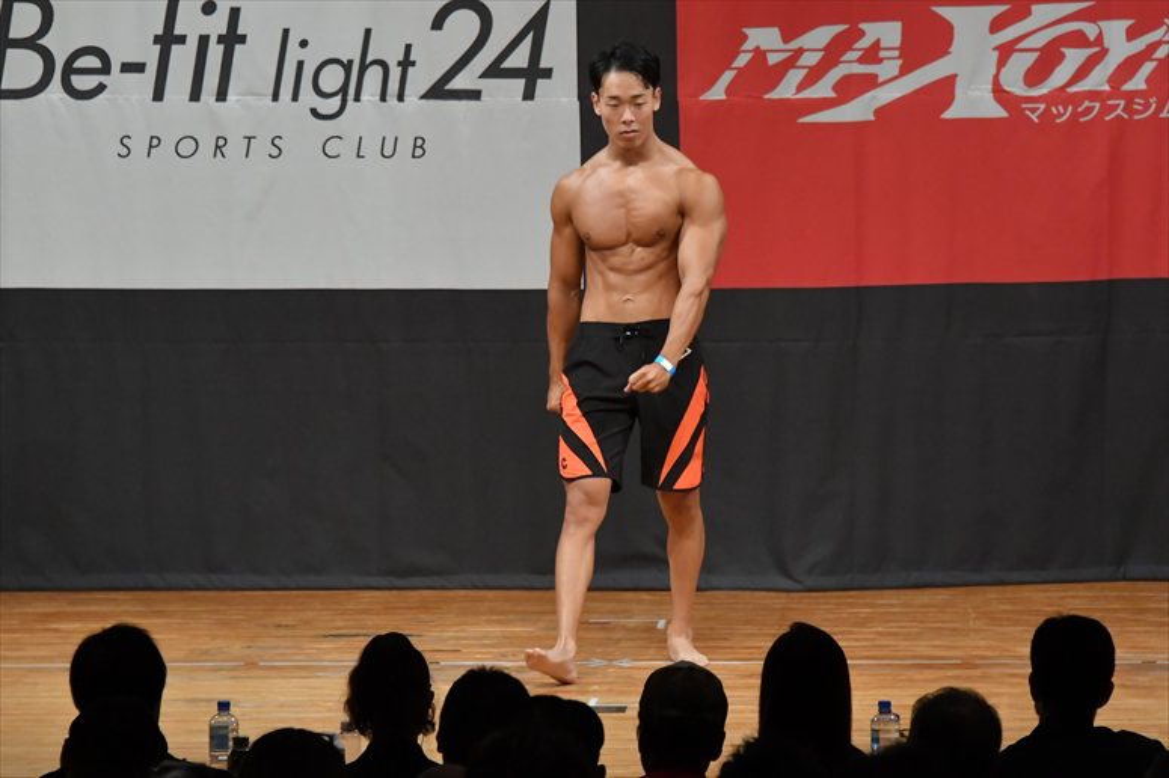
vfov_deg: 5.4
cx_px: 584
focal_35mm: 255
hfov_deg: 8.1
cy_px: 389
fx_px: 8276
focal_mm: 170
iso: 5600
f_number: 5.6
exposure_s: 1/400
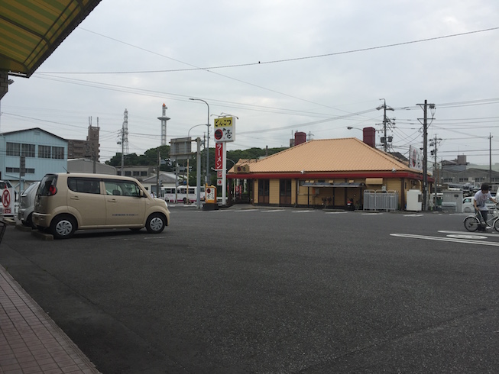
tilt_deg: +1.7
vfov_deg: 48.2
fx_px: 418
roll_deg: -1.7
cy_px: 187
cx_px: 250
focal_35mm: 29
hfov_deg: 61.7
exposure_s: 1/920
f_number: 2.2
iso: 32
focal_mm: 4.15
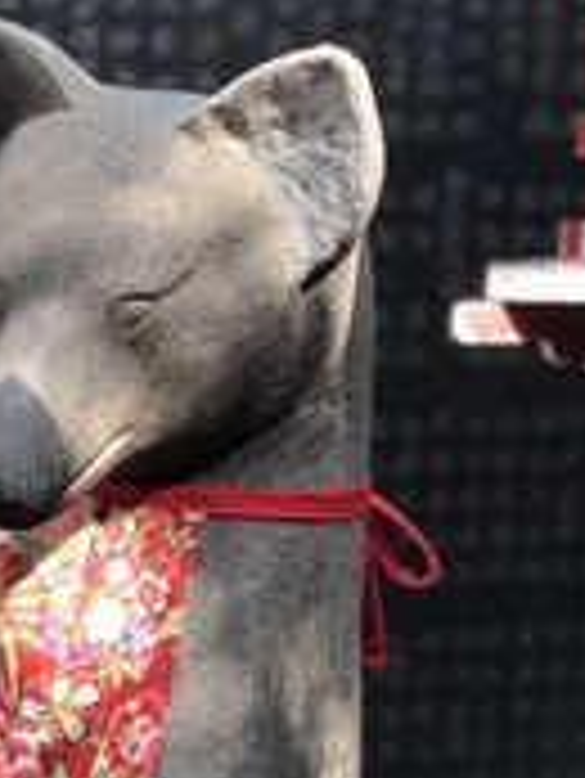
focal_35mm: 148
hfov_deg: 9.9
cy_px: 818
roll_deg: -1.1
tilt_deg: -13.9
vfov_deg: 13.1
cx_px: -76
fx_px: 3331
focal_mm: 6.6
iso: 50
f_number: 2.8
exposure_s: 1/60
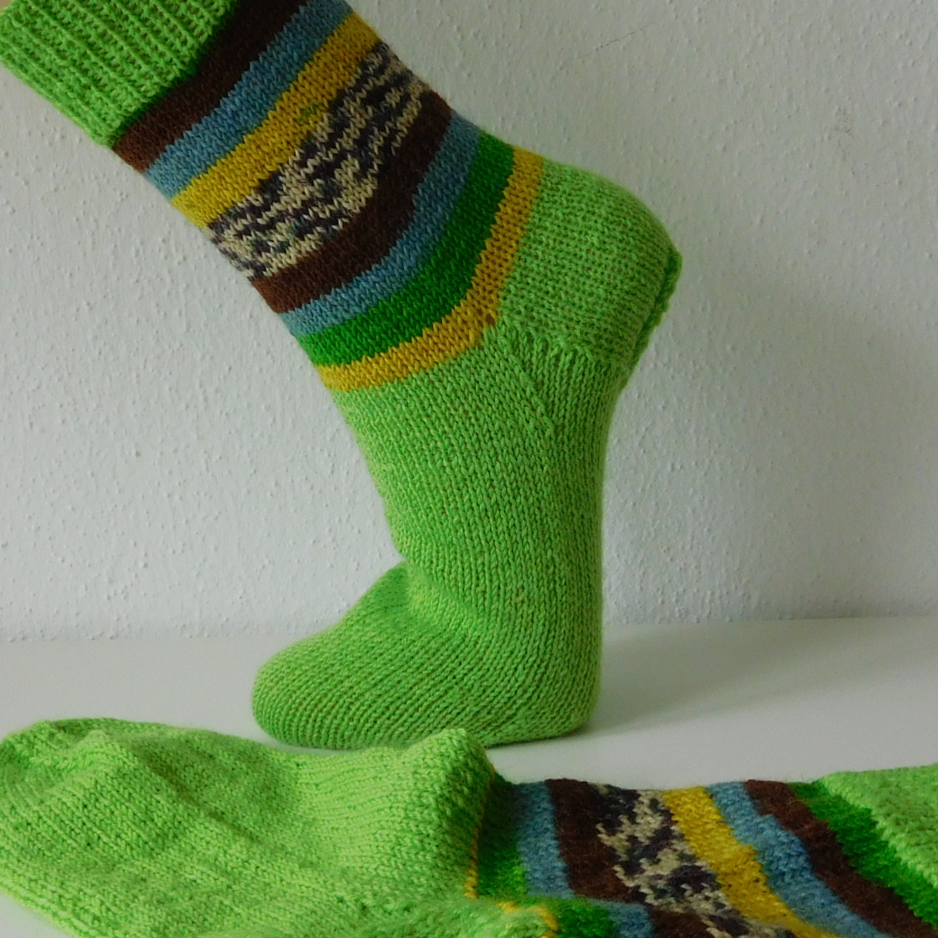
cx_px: 435
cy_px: 457
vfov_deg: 37.5
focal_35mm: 45
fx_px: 1380
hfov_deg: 37.5
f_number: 3.4
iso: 220
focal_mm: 4.5
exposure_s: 1/30
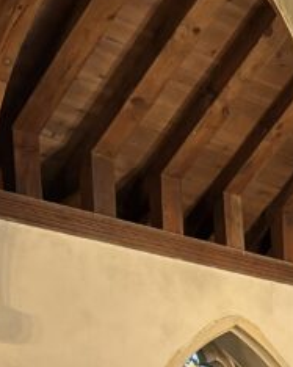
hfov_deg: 10.9
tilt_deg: -2.6
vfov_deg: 15.6
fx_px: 1204
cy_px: 594
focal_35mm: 111
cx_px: 787
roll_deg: +1.9
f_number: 1.6
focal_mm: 5.96
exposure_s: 1/50
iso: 320
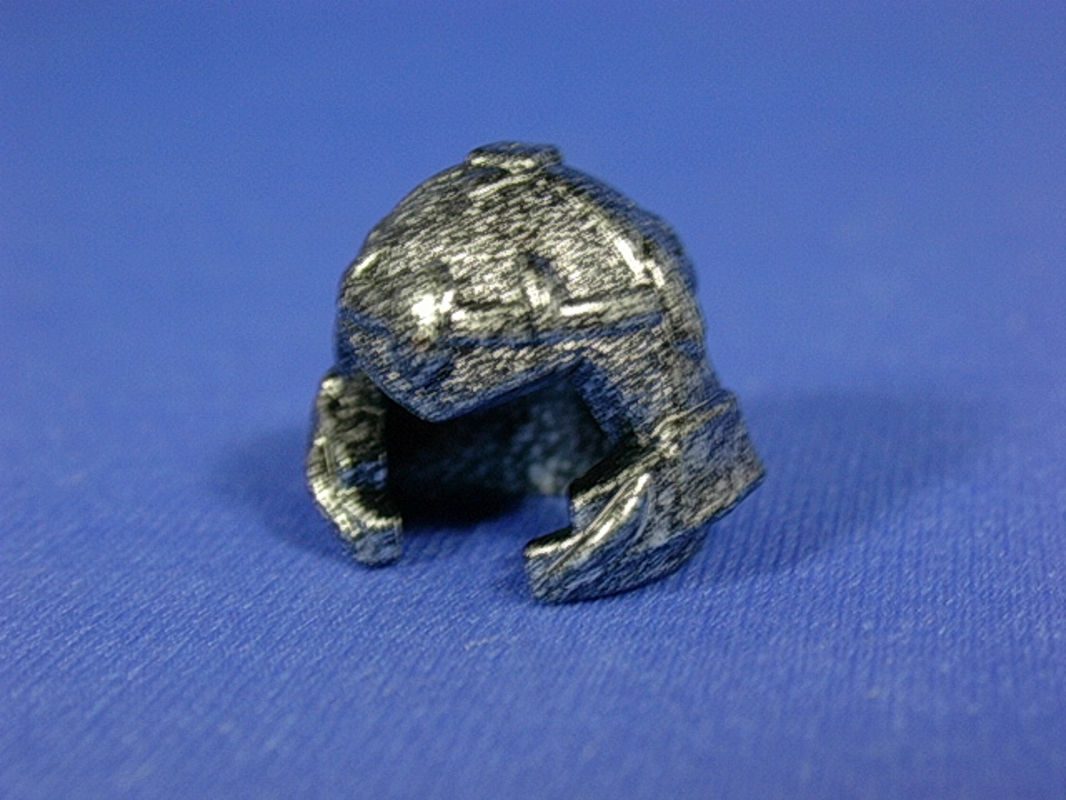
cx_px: 533
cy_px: 400
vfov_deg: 19.6
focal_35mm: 75
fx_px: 2310
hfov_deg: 26.0
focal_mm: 11.3
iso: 70
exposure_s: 1/6.1
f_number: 3.8
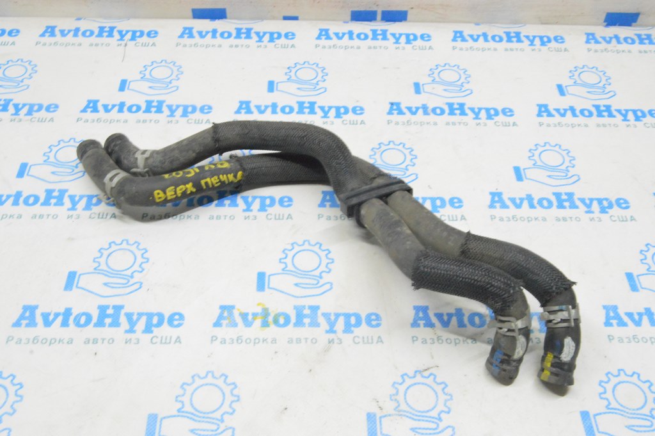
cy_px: 218
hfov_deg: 49.6
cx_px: 328
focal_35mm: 39
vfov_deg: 34.2
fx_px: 709
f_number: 20
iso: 6400
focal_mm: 26
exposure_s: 1/15
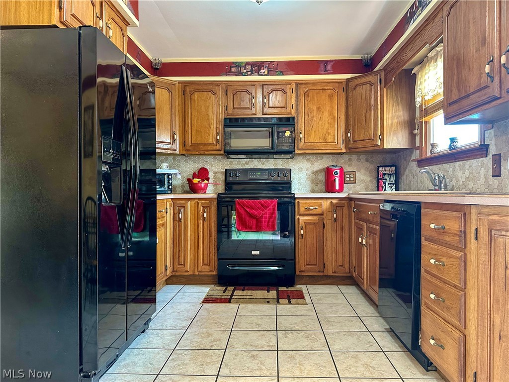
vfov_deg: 56.8
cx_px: 254
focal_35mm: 24
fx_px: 353
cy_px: 191
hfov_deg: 71.6
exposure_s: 1/60
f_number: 1.8
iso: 500
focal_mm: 6.86
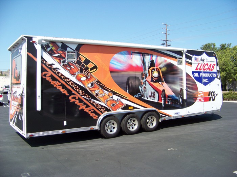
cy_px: 88
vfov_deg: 39.7
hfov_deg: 51.4
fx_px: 246
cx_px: 118
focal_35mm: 36
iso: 72
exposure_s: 1/800
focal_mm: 5.85
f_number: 2.8
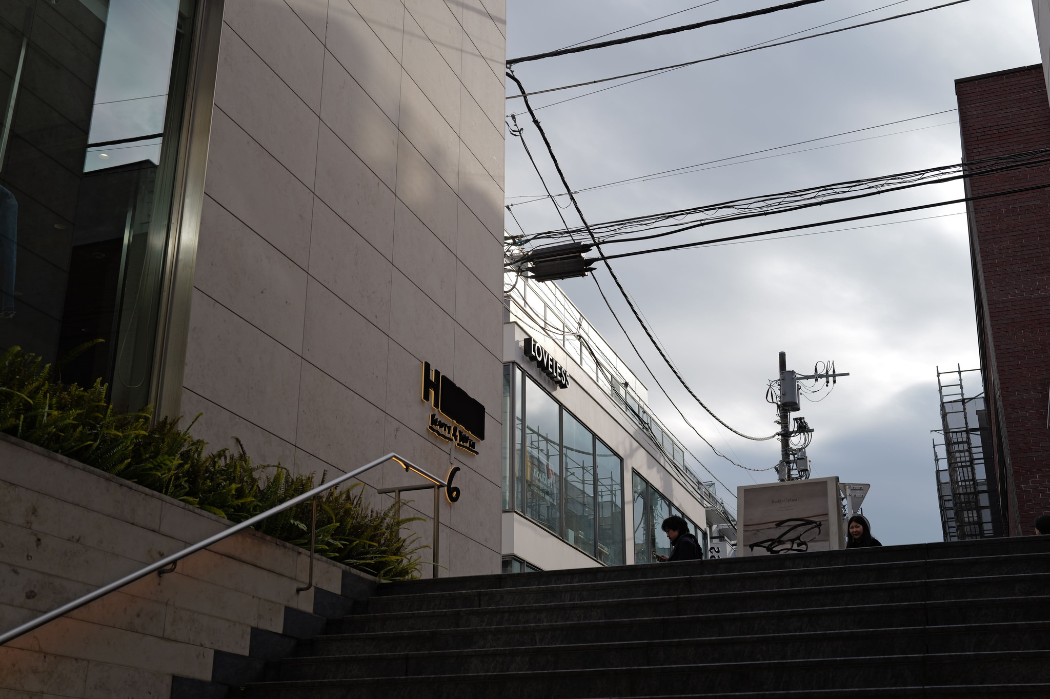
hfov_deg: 45.5
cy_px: 350
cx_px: 525
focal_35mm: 43
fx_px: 1253
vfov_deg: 31.2
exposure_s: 1/640
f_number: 5.6
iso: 100
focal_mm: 43
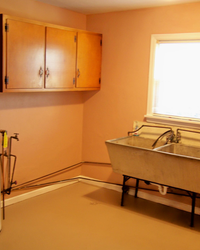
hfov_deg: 35.7
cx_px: 104
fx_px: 311
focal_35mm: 42
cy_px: 135
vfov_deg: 43.8
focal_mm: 6.3
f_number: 2.8
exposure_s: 1/2.5
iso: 64
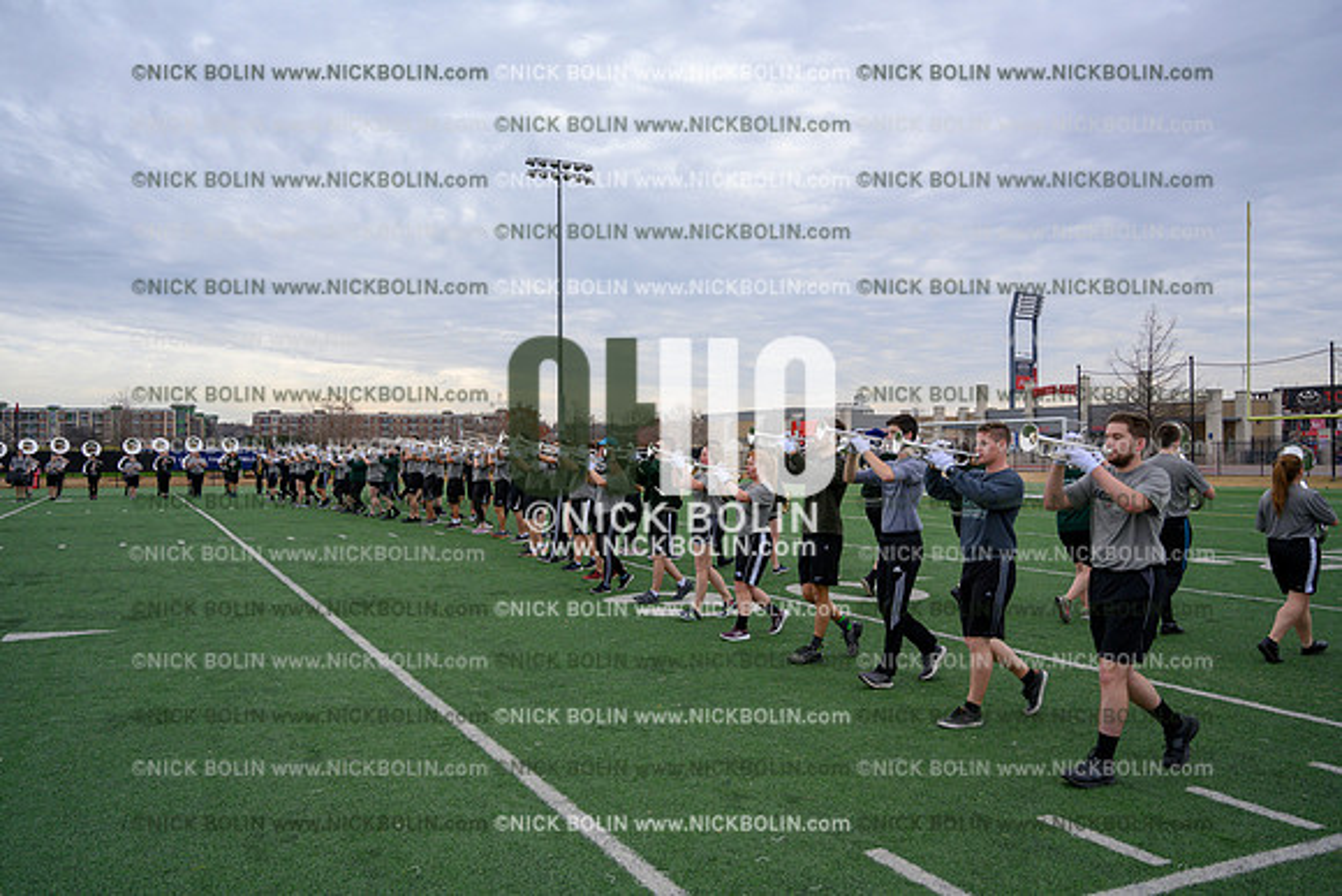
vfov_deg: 44.3
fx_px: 1100
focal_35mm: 30
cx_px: 671
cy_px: 448
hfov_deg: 62.8
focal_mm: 29.5
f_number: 4
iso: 800
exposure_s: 1/2000
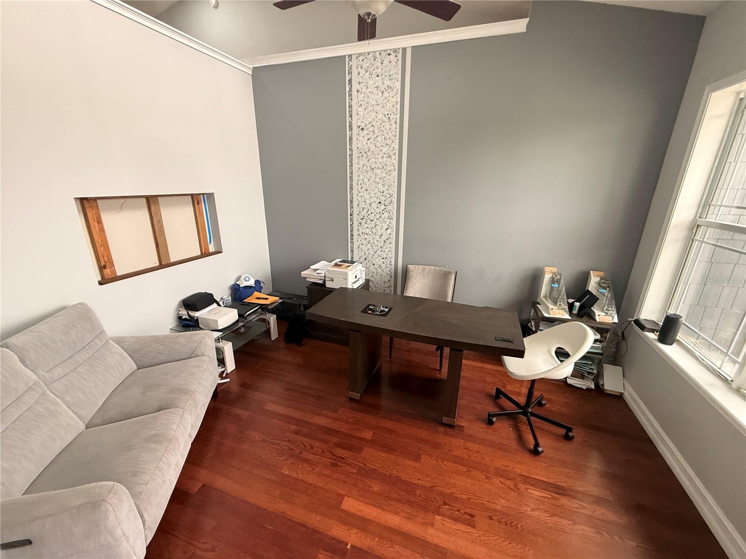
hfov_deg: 102.1
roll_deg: +0.9
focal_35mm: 14
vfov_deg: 85.7
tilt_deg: -18.9
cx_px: 373
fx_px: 302
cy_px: 280
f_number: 2.2
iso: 320
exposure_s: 1/99
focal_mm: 2.22
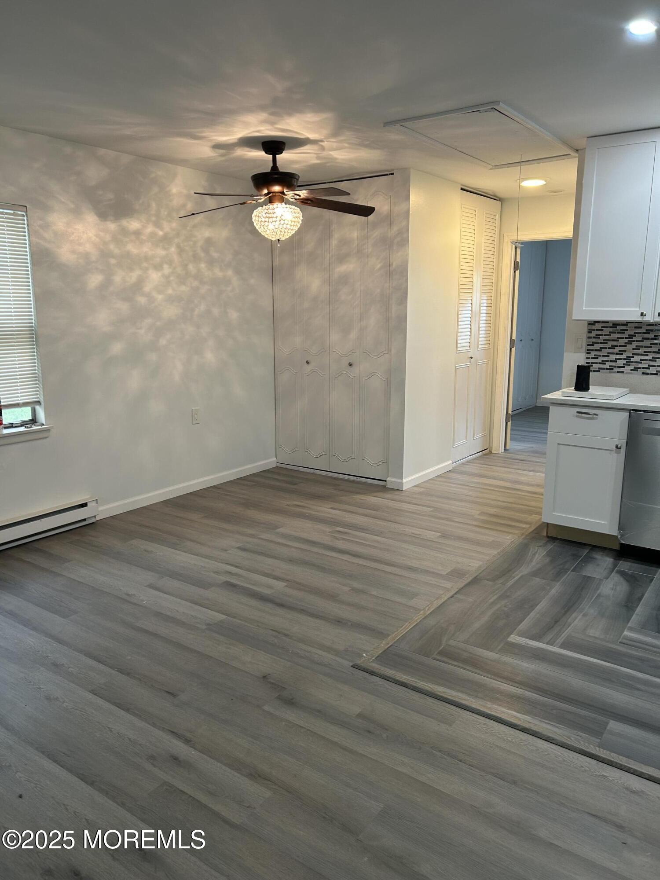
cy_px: 440
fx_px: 661
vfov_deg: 67.3
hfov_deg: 53.1
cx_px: 330
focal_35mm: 26
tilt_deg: -9.5
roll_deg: +1.0
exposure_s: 1/60
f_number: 1.5
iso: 80
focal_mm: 5.7
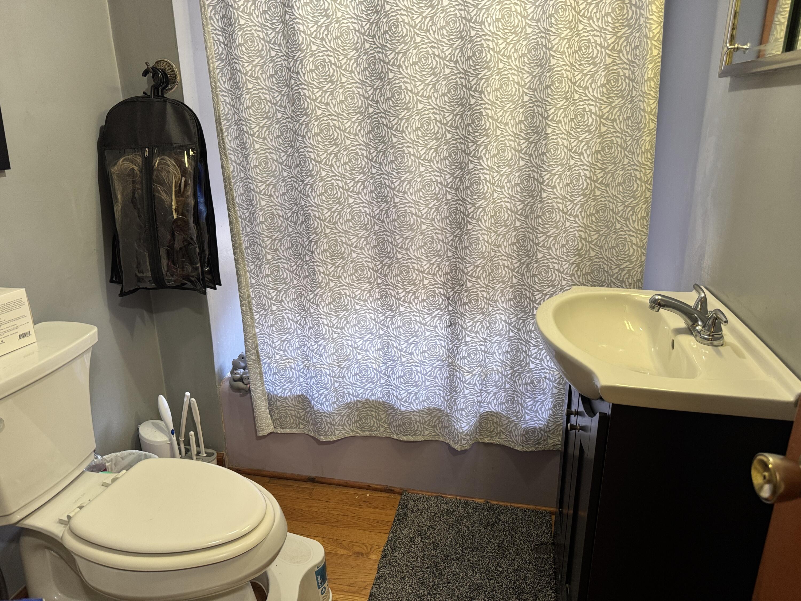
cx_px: 400
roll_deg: +0.0
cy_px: 300
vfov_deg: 56.8
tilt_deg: -18.8
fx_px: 555
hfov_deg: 71.6
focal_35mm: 24
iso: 200
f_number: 1.78
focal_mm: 6.76
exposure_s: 1/60
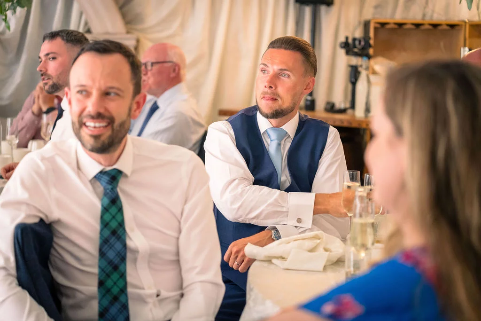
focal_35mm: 75
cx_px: 240
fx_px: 1002
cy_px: 160
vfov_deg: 18.2
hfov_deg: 27.0
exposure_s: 1/250
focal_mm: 75
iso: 4000
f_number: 2.8
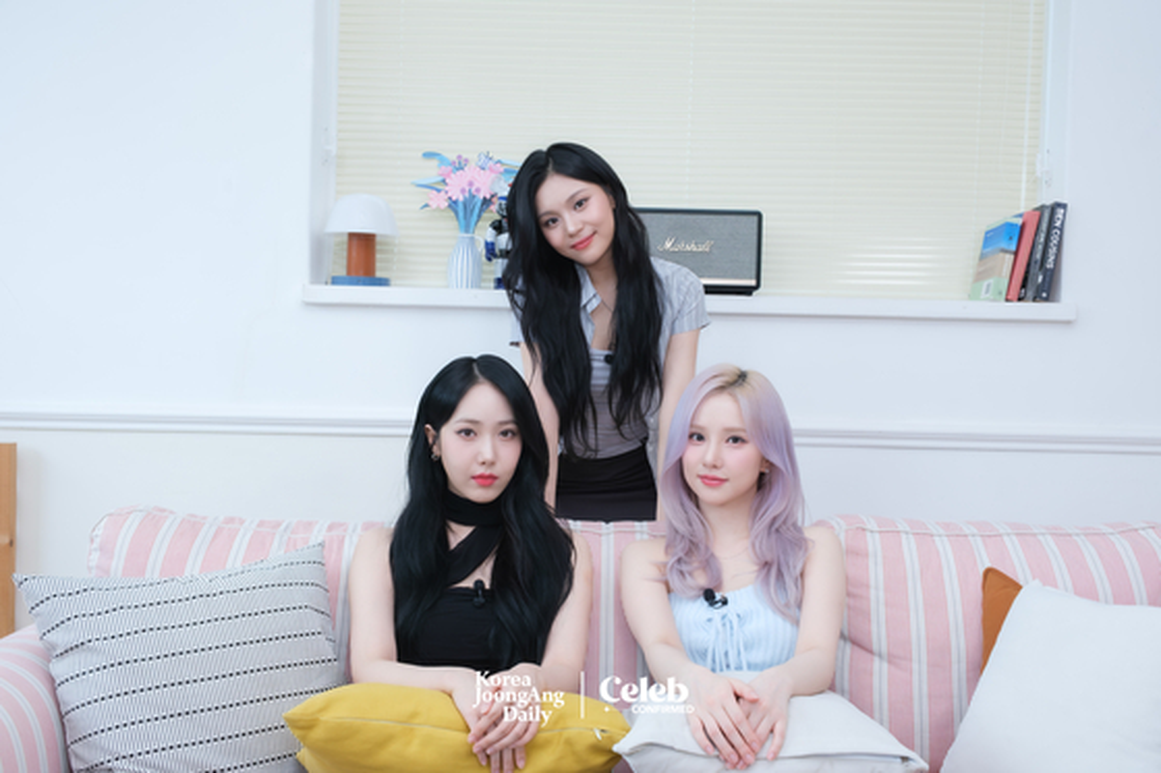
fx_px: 1225
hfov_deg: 50.7
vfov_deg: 35.0
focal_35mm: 38
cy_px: 386
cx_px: 580
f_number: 8
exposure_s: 1/200
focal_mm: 25.4
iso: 1600
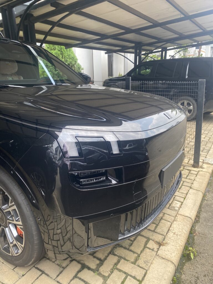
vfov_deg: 67.3
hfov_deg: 53.1
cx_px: 106
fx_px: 213
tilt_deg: -16.1
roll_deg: -0.5
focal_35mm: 26
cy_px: 142
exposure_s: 1/332
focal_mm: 4.25
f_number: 1.8
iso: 32
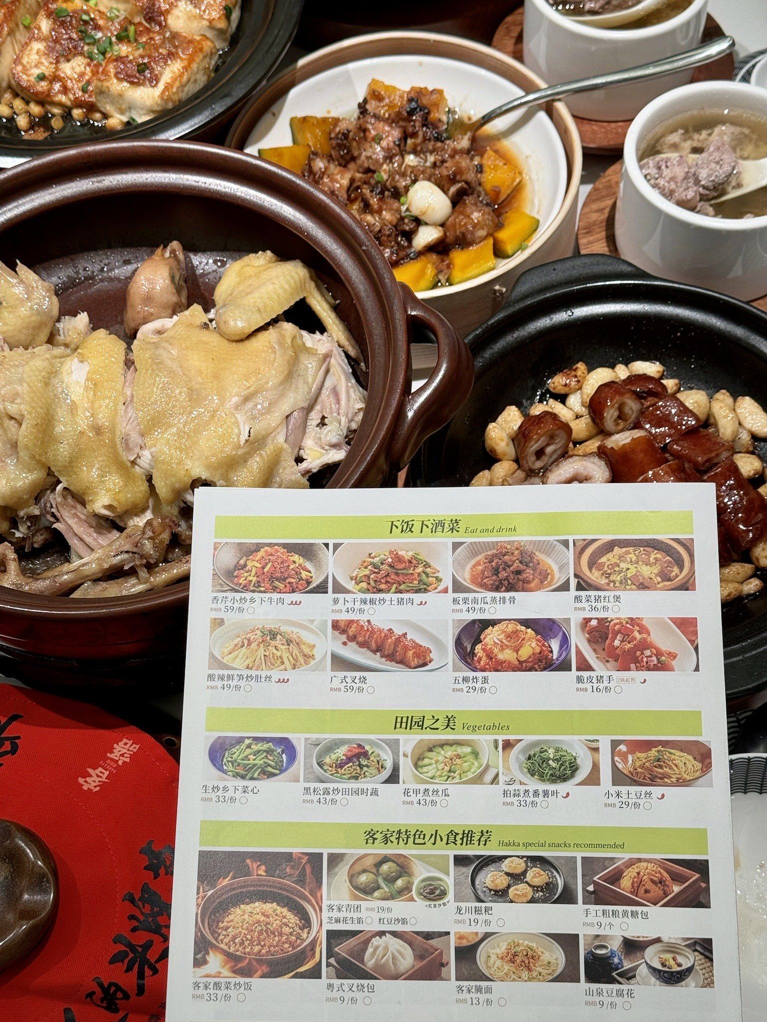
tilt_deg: -57.3
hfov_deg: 30.3
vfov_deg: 39.7
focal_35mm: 48
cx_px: 384
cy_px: 511
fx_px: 1418
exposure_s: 1/103
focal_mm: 6.86
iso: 50
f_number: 1.78
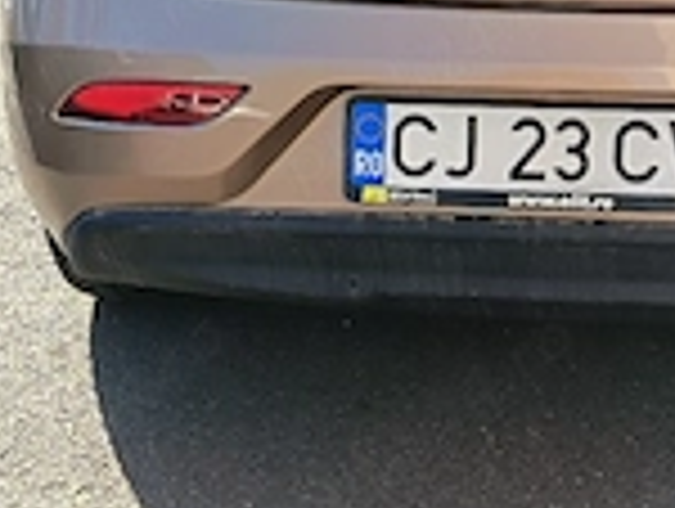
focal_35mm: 64
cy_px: 130
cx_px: 518
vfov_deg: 22.8
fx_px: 1250
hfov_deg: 29.7
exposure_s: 1/294
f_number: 1.75
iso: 100
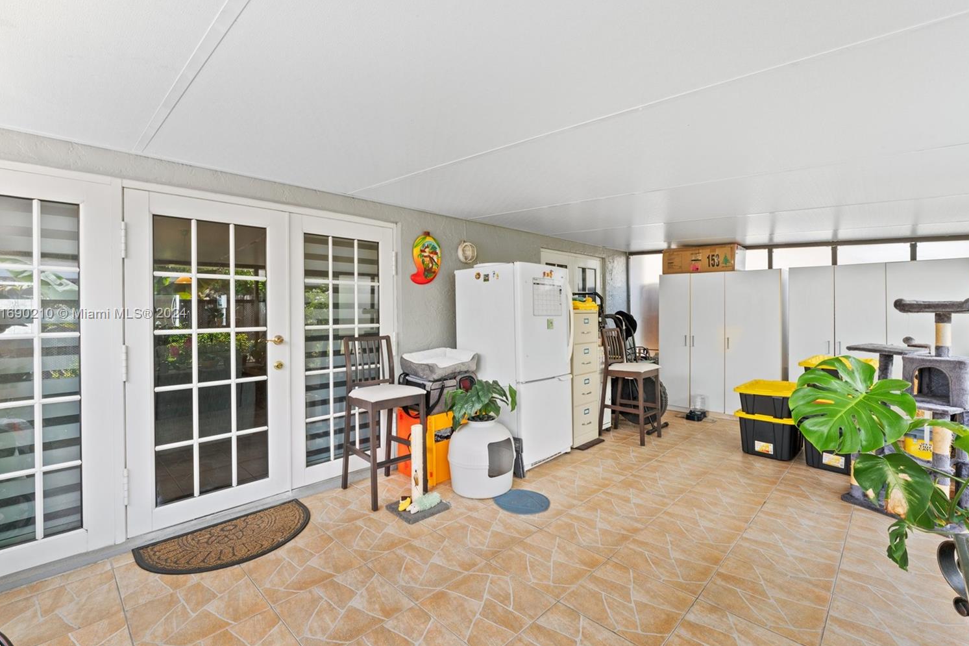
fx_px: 427
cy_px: 314
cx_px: 498
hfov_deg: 97.2
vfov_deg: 74.2
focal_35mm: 16
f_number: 8
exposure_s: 1/8
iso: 200
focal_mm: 14.8
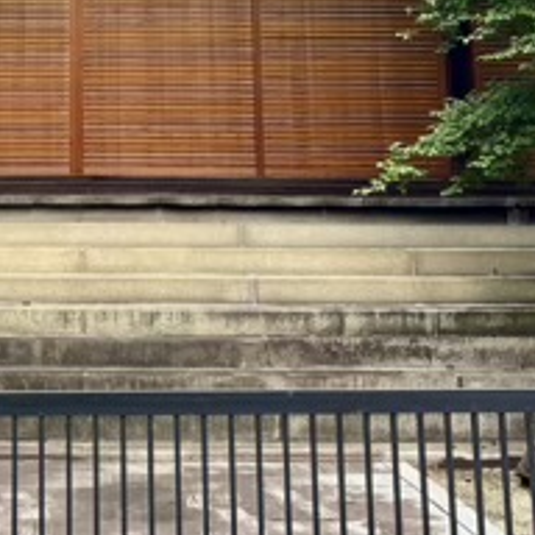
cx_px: 53
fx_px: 1469
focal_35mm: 84
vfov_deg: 19.7
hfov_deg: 20.2
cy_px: -71
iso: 50
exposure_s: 1/951
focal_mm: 5.96
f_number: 1.6
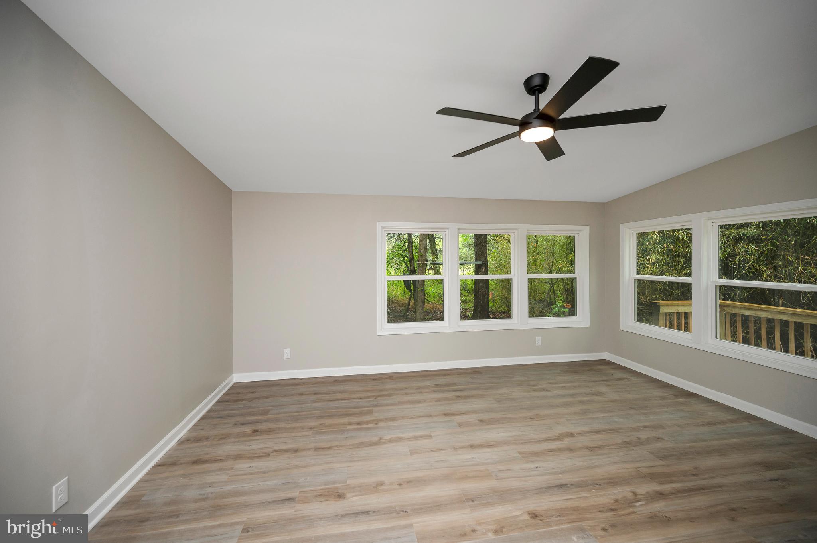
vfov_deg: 81.1
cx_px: 408
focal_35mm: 14
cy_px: 272
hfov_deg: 104.3
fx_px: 317
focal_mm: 14
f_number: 4
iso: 450
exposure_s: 1/60
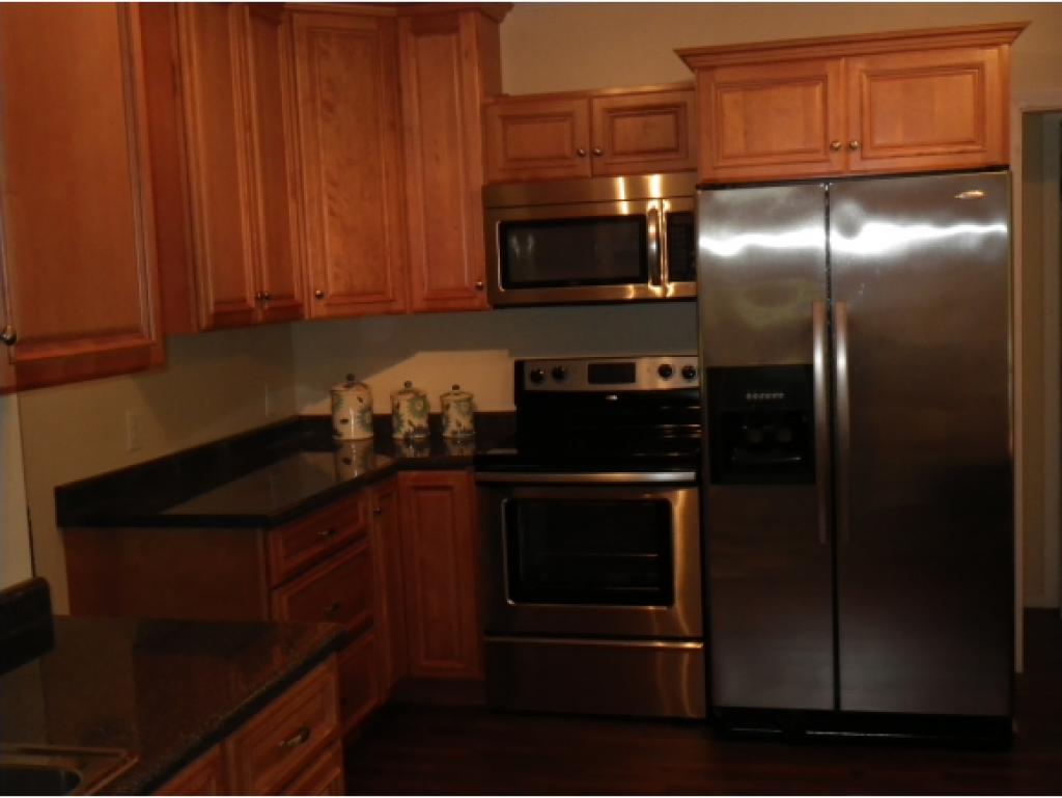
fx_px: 1289
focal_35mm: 42
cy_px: 399
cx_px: 531
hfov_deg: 44.8
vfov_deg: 34.4
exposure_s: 1/60
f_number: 4.2
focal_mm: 7.5
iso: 400
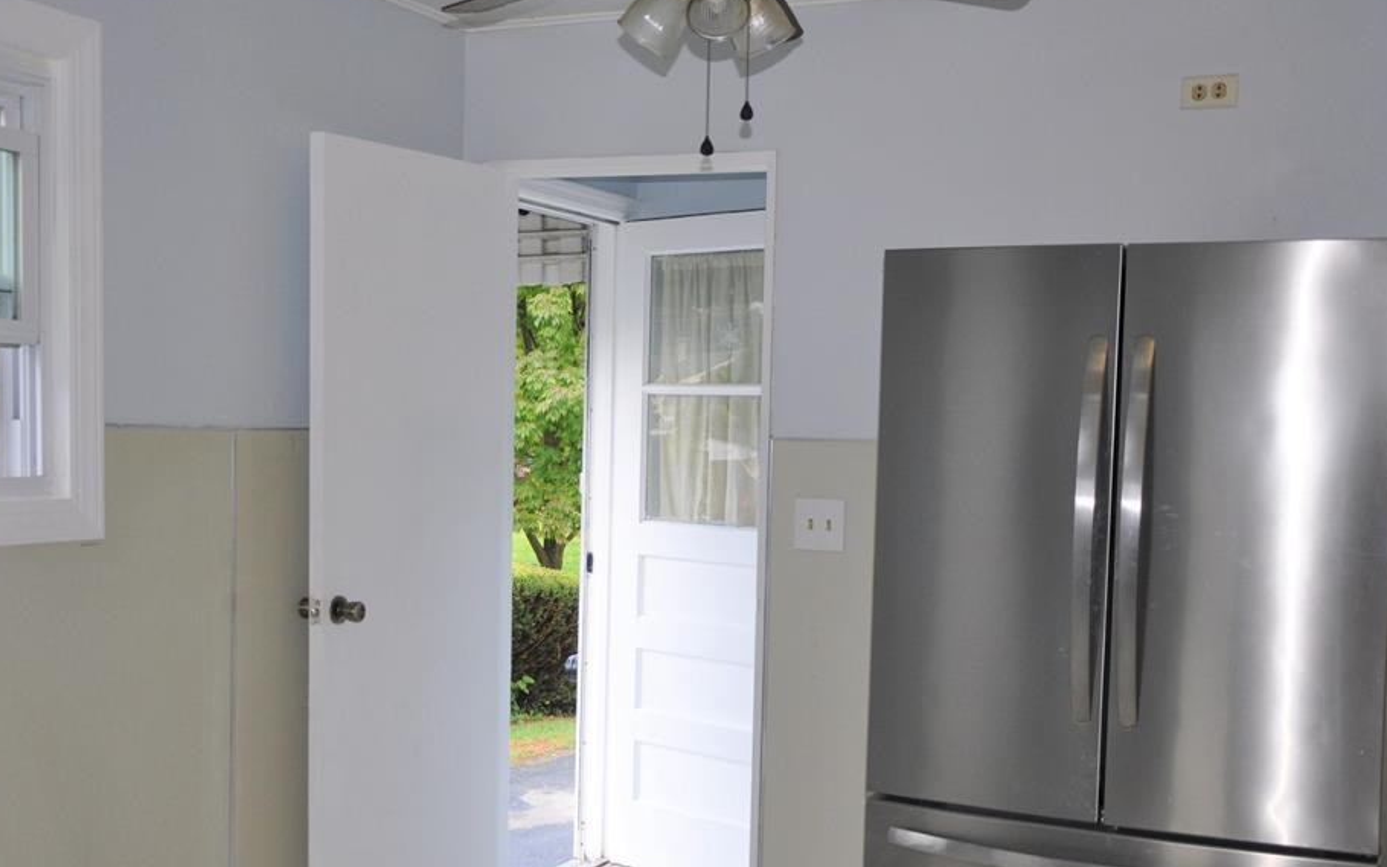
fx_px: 1724
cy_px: 527
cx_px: 617
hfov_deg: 43.8
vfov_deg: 28.2
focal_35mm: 46
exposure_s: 1/125
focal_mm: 25
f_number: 4
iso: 560
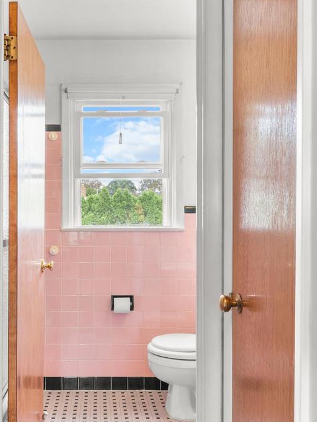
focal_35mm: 37
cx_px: 97
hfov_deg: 38.1
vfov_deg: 50.1
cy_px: 221
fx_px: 452
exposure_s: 1/1.25
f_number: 9
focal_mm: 16
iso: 250
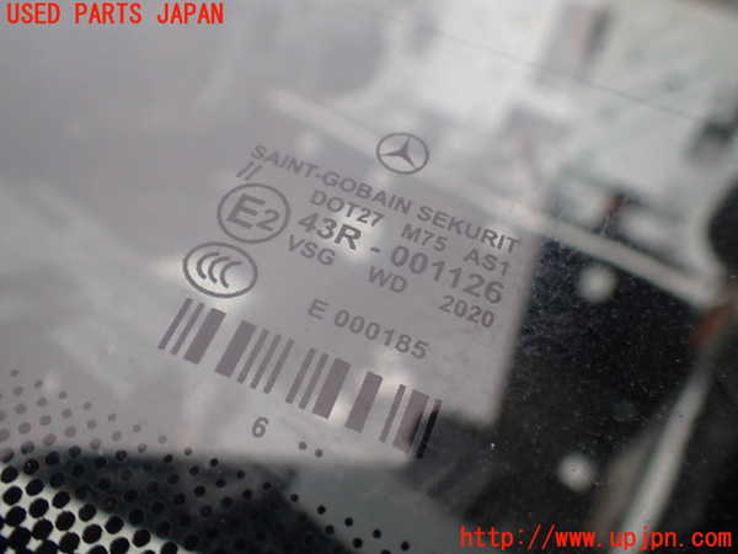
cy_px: 277
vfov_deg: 46.8
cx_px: 369
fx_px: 640
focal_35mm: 30
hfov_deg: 60.0
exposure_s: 1/250
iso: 100
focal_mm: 5.4
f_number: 2.3
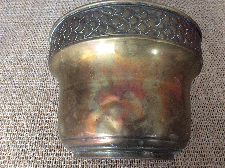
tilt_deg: -55.8
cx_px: 112
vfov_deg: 44.1
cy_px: 84
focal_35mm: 32
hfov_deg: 56.9
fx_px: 208
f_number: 2.4
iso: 200
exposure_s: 1/25
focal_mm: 3.3
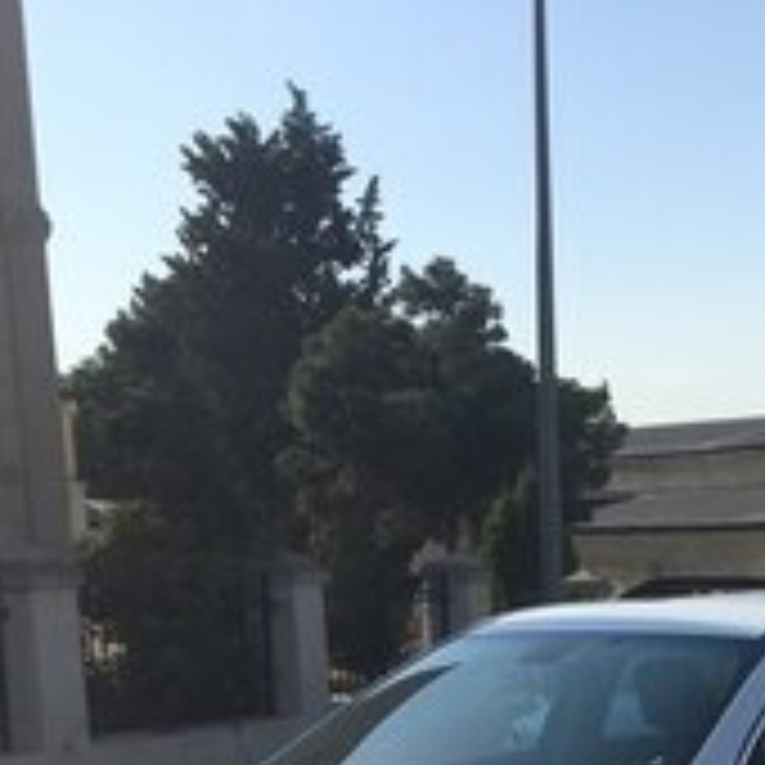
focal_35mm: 75
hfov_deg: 22.0
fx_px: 1875
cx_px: 810
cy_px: 860
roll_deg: +1.6
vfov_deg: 21.7
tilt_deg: -10.2
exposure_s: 1/2024
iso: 25
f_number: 2.2
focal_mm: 4.15
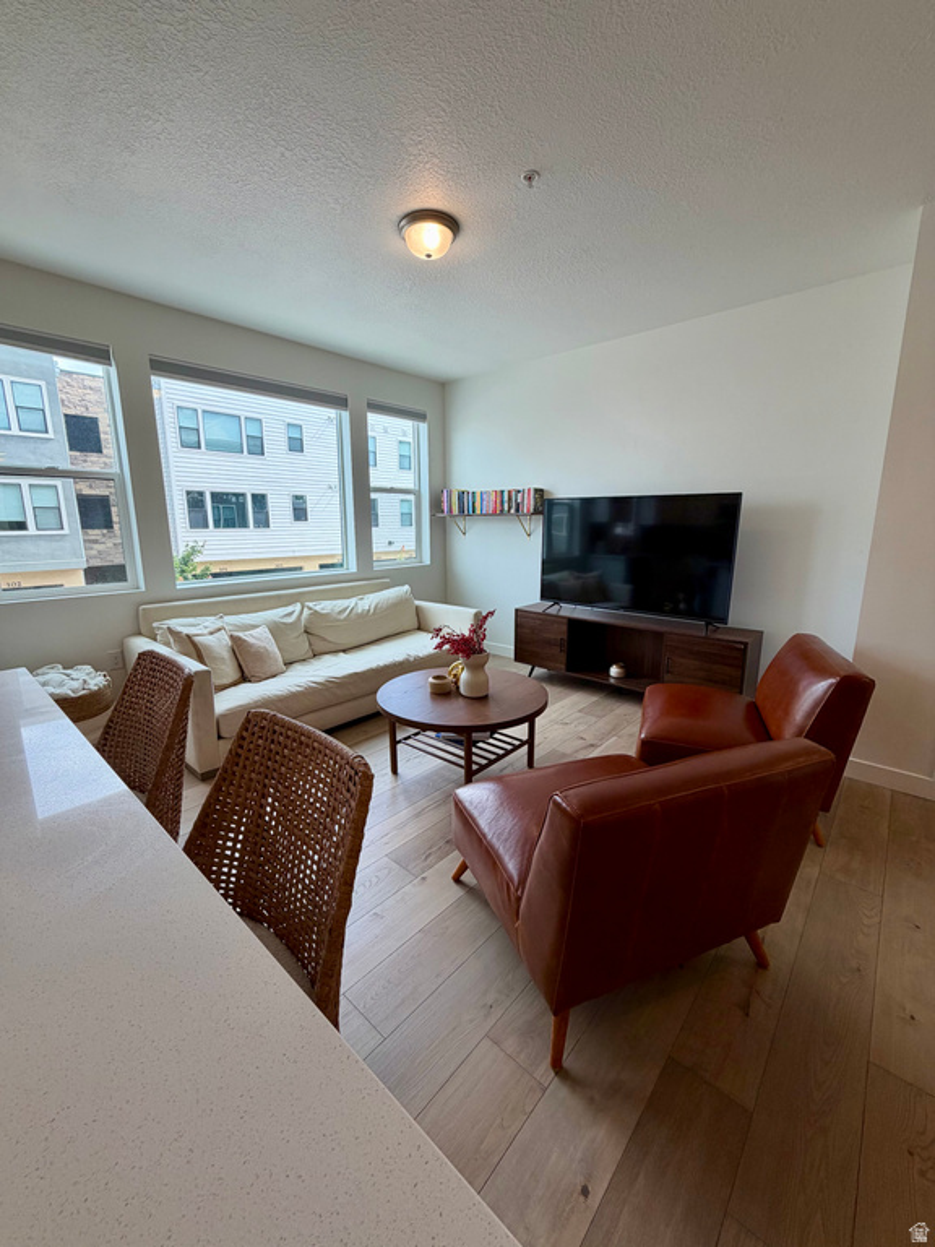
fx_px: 504
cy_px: 624
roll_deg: +0.3
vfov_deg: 102.1
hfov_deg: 85.7
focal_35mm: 14
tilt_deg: -12.8
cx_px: 468
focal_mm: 2.22
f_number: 2.2
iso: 64
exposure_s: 1/120
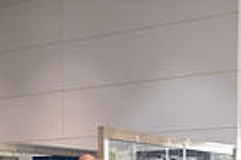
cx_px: 182
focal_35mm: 101
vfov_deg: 12.5
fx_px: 676
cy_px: 277
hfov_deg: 20.1
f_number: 4
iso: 1600
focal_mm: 24
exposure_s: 1/80
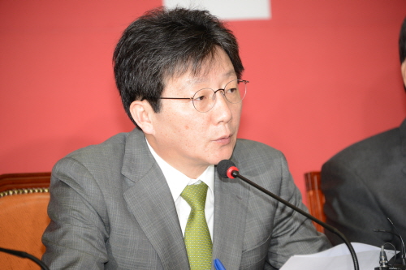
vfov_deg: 4.6
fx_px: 3382
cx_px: 203
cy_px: 135
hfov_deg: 6.9
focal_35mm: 300
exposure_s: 1/60
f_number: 6.3
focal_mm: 300
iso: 640
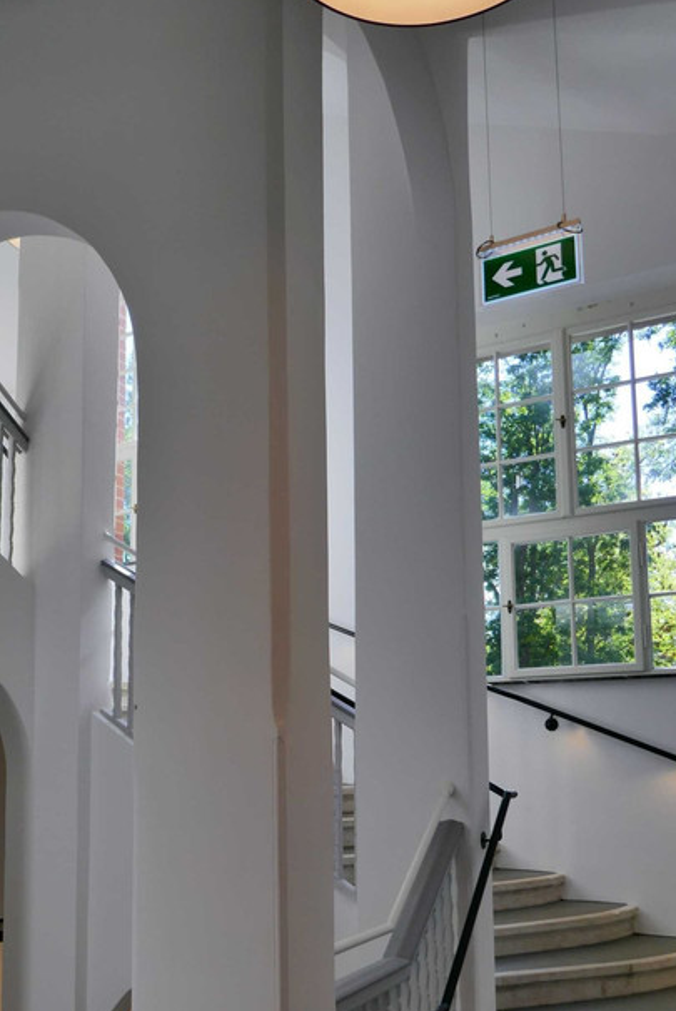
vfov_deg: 56.2
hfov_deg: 39.8
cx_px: 259
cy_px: 661
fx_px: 928
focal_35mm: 33
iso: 500
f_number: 2.8
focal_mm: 9.1
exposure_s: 1/500
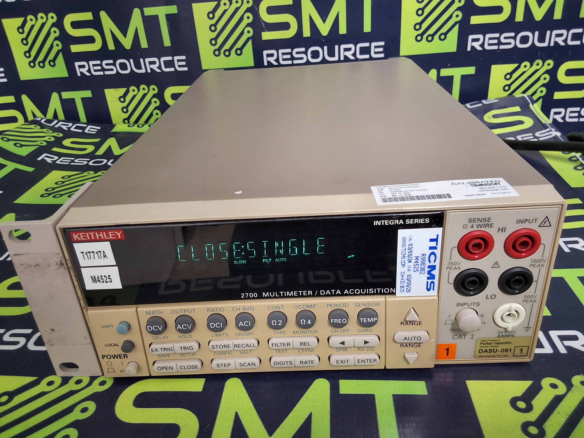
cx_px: 292
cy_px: 219
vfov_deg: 49.7
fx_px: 472
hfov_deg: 63.4
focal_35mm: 28
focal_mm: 2.91
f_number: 1.9
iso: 200
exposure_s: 1/24
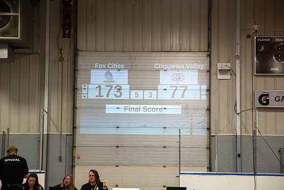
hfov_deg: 25.7
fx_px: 623
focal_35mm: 79
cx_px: 141
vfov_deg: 17.3
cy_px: 99
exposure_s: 1/100
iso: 800
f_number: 2.8
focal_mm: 70
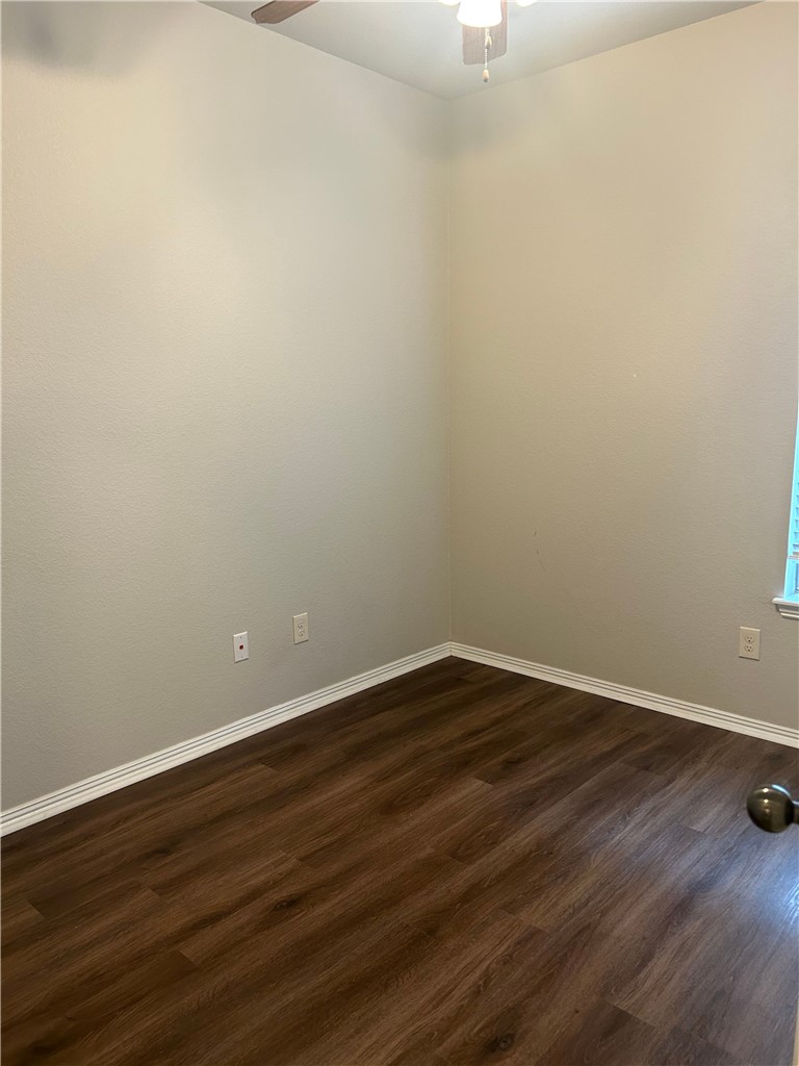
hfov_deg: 53.1
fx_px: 800
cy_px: 533
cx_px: 400
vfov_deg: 67.3
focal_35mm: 26
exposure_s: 1/60
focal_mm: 5.7
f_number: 1.5
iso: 200
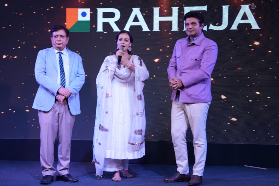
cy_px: 93
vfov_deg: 19.5
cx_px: 140
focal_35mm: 70
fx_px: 543
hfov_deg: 28.8
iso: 100
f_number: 2.8
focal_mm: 70
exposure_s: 1/100
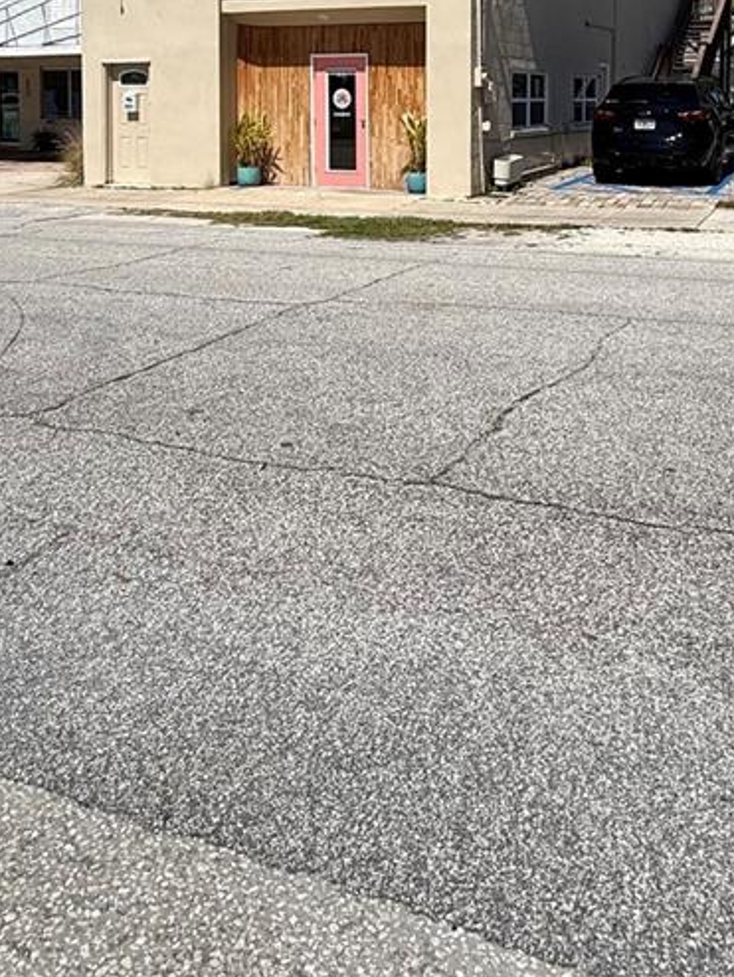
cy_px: 136
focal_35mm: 34
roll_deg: -1.0
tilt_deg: -2.1
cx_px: 471
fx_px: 960
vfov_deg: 49.3
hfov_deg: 41.4
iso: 50
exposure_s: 1/4425
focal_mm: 2.22
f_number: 2.2
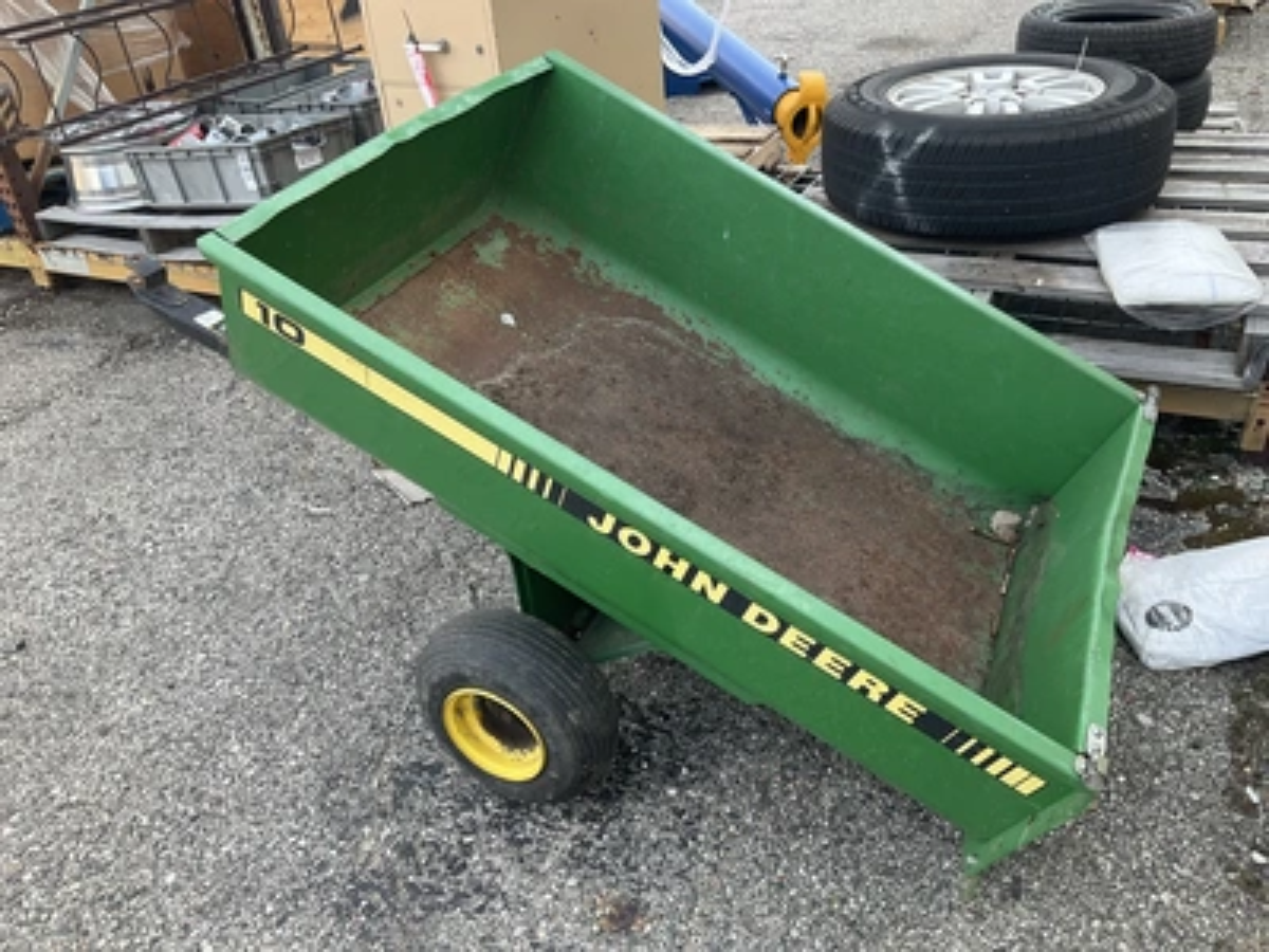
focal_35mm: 29
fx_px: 1063
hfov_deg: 61.7
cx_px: 634
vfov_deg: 48.2
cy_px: 476
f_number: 1.8
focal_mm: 3
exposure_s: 1/150
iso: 20
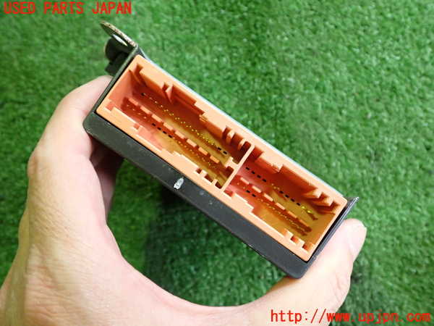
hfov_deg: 60.0
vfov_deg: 46.8
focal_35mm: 30
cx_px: 217
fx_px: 376
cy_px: 163
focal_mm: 5.4
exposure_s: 1/30
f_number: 2.3
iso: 320
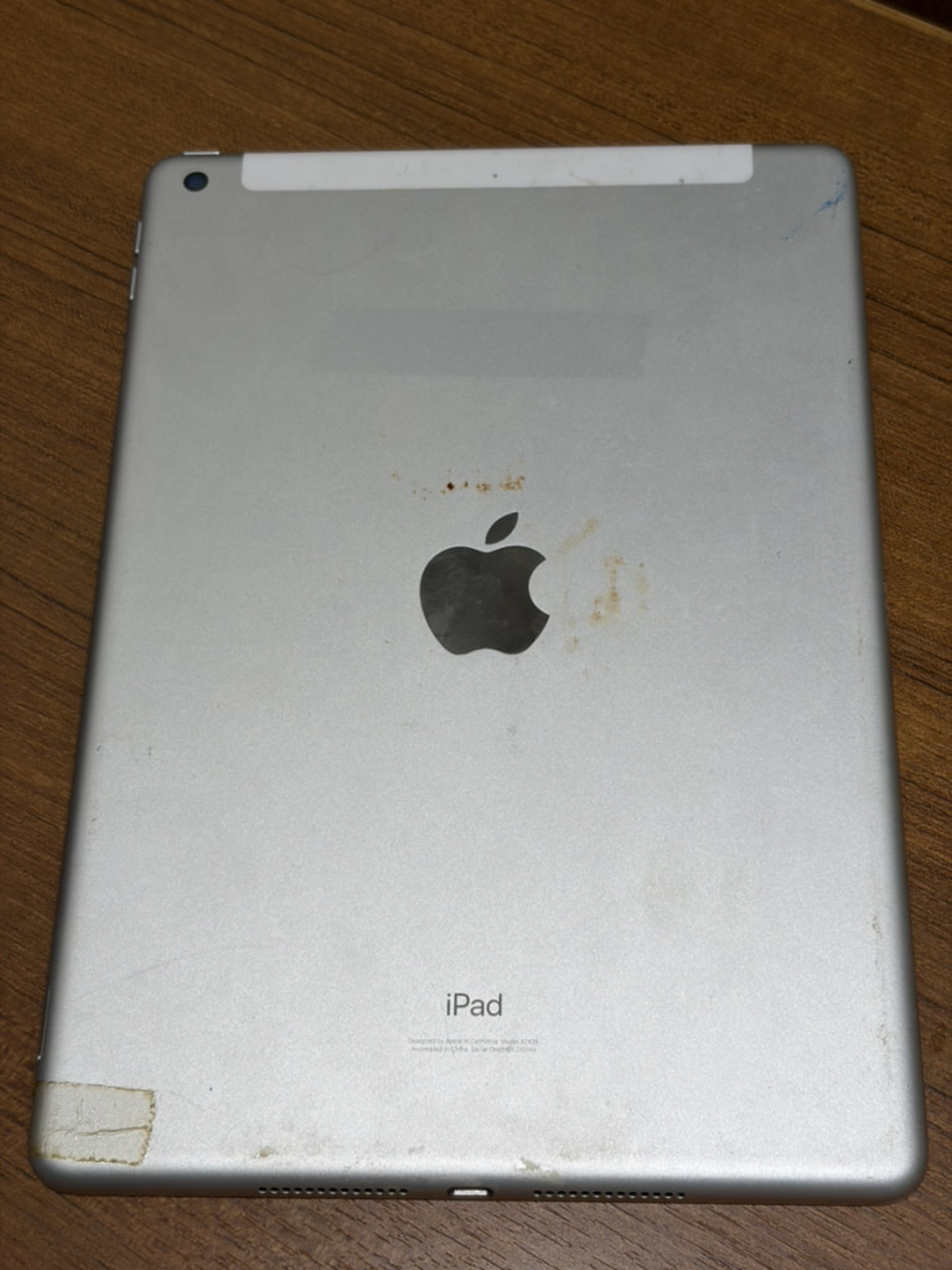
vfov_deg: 36.8
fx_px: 1907
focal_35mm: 52
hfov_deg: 28.0
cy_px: 635
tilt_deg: -64.1
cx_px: 476
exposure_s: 1/165
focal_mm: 5.96
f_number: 1.6
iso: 25
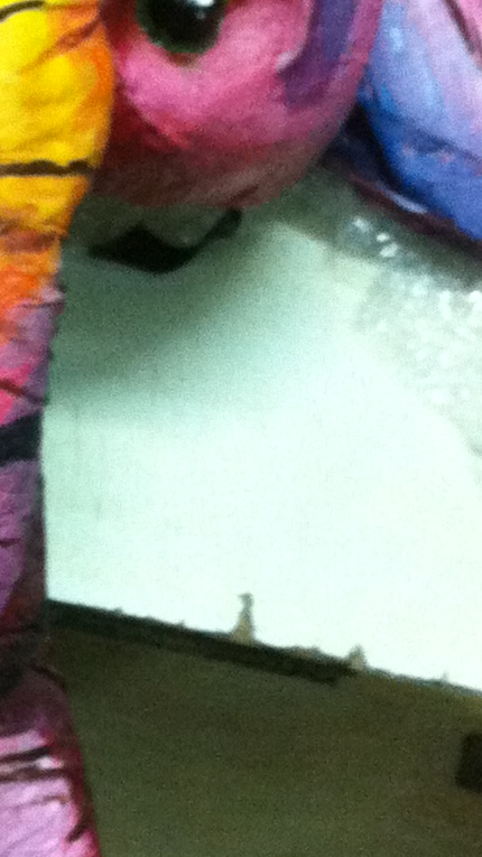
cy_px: 548
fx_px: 2933
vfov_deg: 16.6
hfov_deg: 9.3
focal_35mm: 129
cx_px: -108
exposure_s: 1/15
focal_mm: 3.85
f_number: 2.8
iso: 320
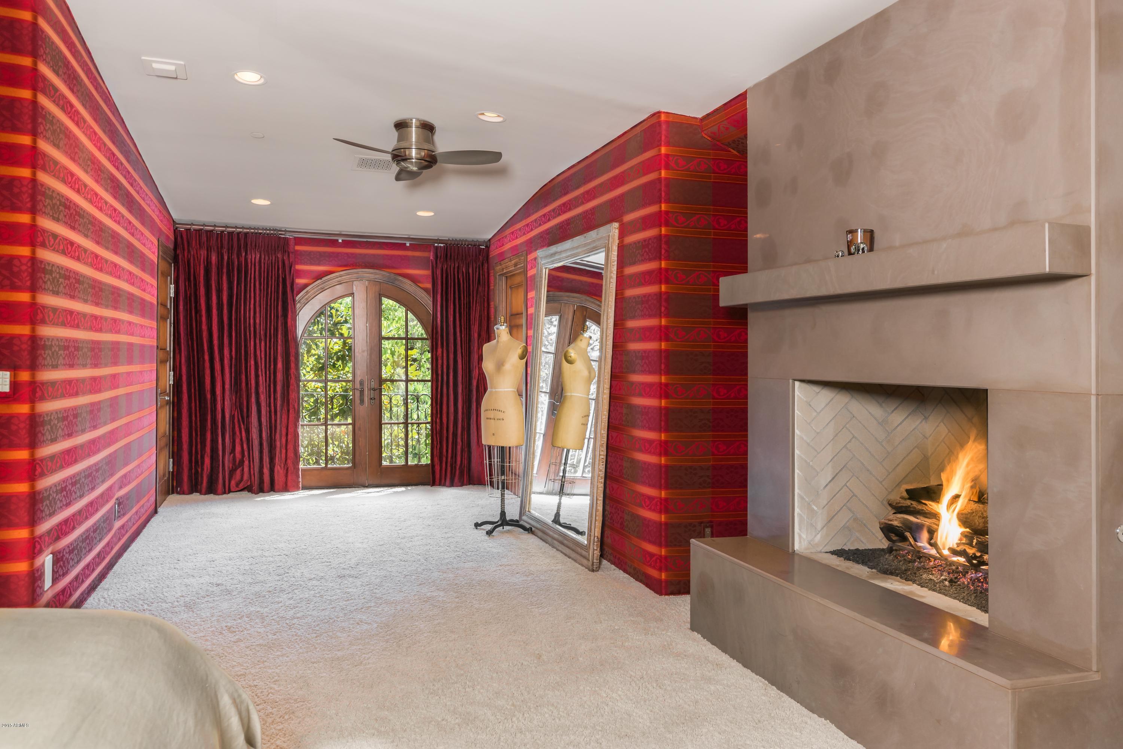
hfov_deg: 69.4
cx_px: 562
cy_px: 374
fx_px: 811
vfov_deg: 49.6
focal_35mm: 26
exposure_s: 1/200
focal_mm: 26
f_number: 8
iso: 500
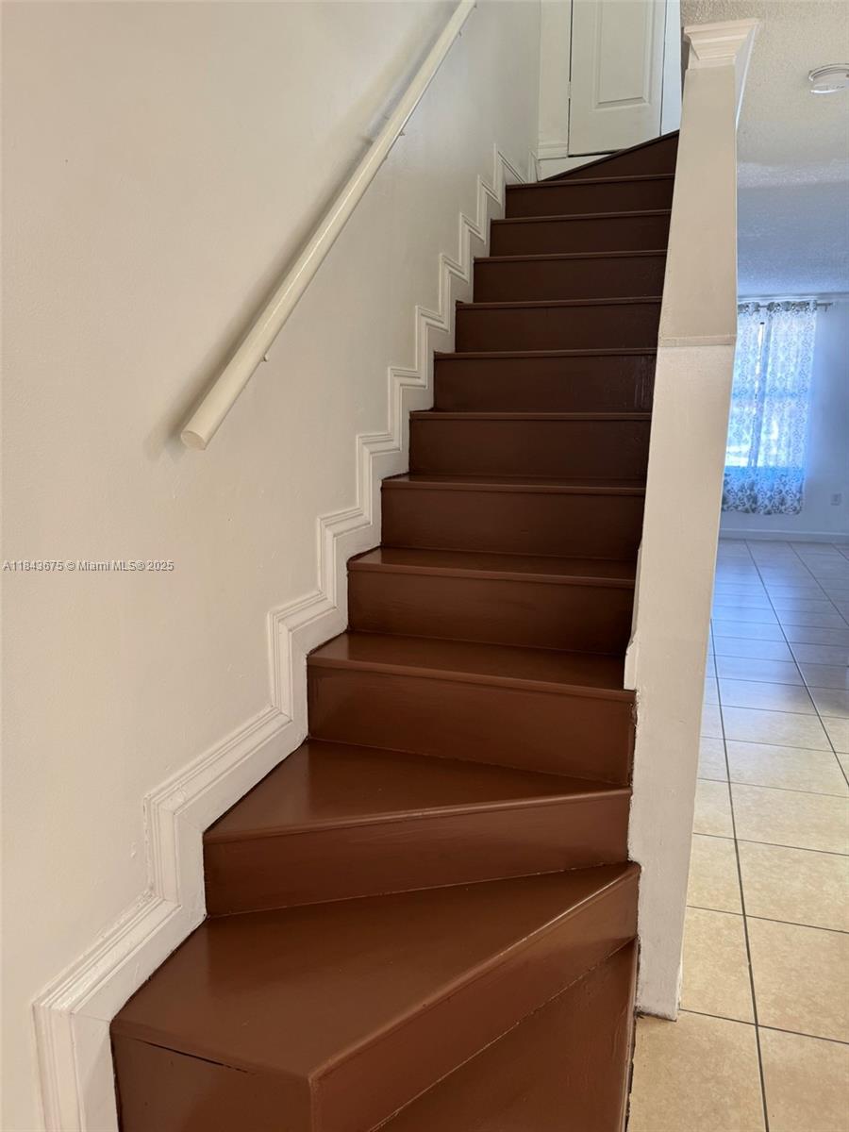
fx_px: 785
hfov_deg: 56.8
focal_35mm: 24
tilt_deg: -12.4
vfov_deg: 71.6
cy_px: 566
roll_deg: +0.0
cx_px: 424
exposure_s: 1/60
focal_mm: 6.76
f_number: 1.78
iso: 125
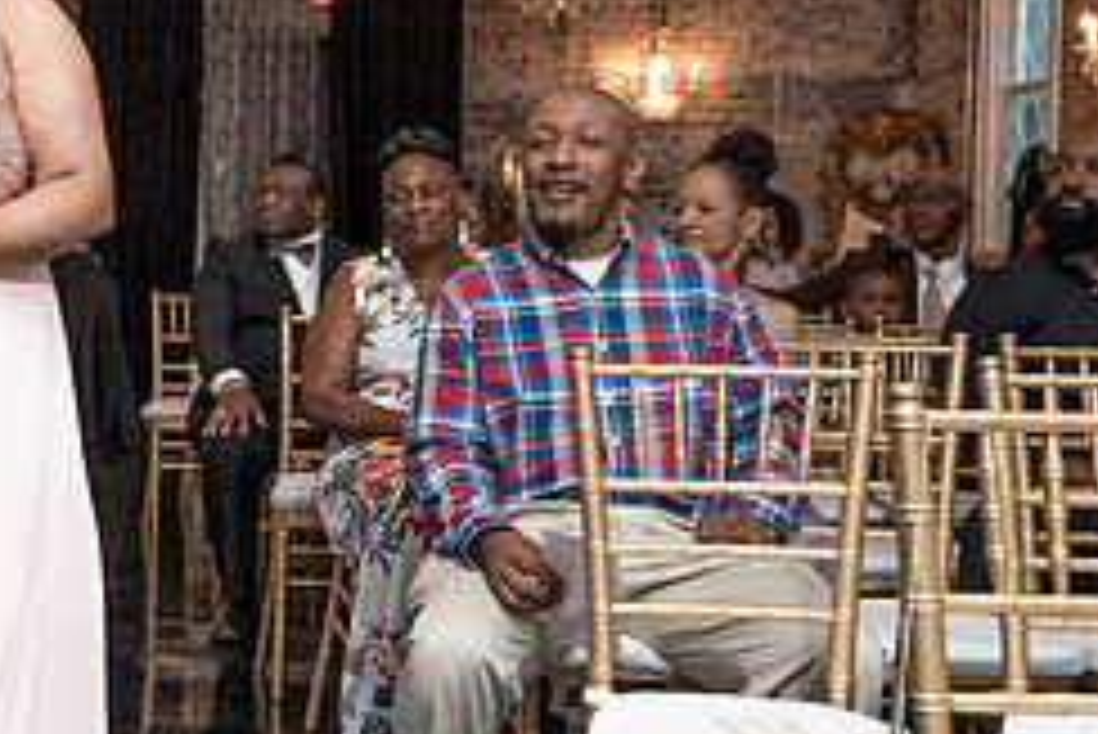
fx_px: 1953
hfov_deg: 28.5
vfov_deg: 21.3
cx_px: -112
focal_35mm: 64
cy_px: 308
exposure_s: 1/200
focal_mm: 24
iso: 2000
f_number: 4
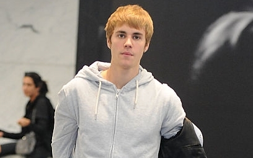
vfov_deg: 9.0
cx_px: 126
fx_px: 1003
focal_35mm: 146
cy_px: 81
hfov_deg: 14.4
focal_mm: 95
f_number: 2.8
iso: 1250
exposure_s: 1/160
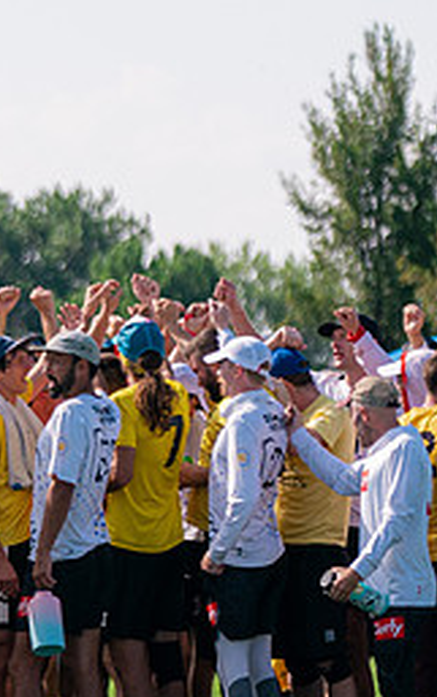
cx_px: 181
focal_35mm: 328
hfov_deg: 4.0
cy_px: 541
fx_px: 6240
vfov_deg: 6.4
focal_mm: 108
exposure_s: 1/10000
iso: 640
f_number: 2.8
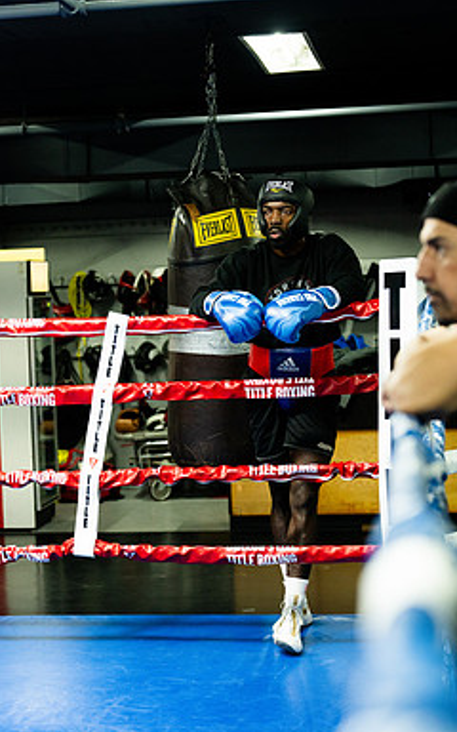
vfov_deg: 26.8
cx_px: 187
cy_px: 367
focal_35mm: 77
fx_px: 1534
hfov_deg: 16.9
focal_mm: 50
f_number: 2.5
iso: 2500
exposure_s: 1/400
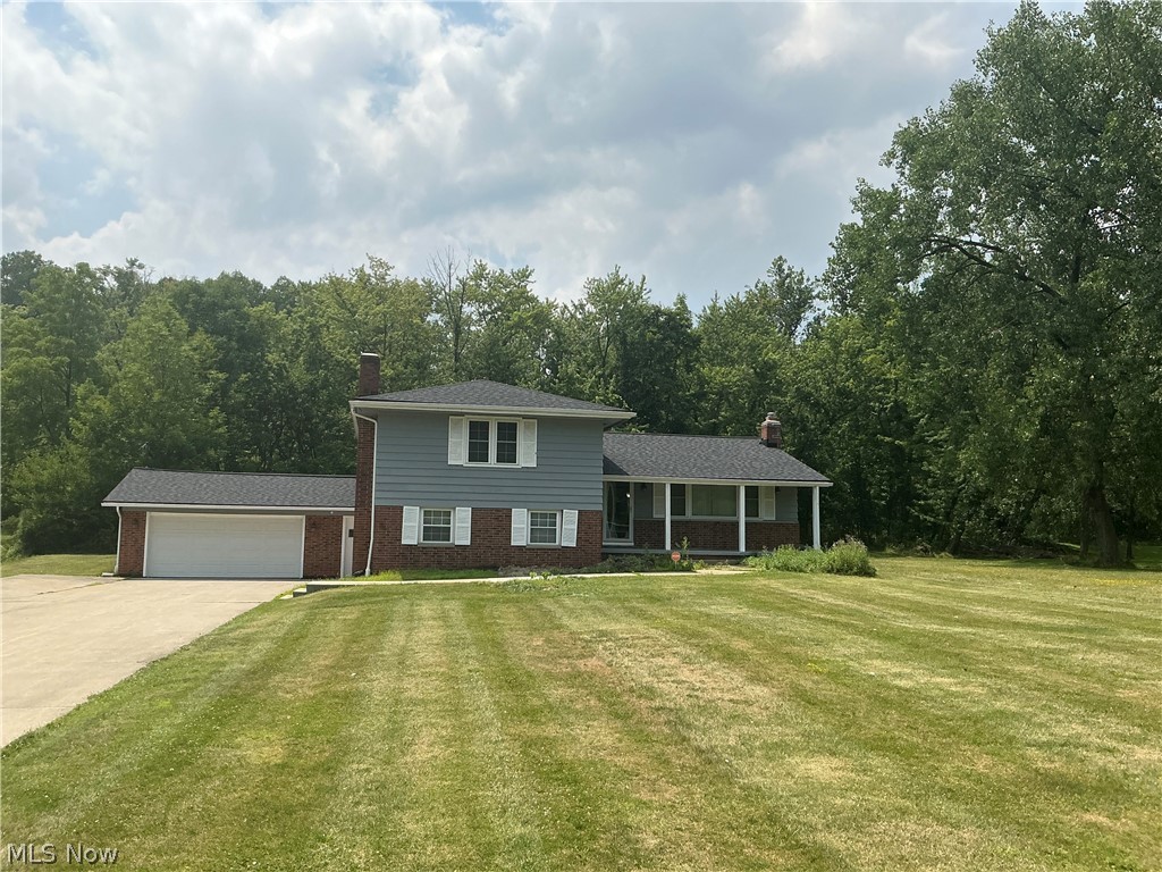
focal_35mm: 28
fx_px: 940
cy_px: 436
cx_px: 581
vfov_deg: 49.7
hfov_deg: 63.4
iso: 25
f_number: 1.8
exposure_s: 1/2959
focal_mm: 3
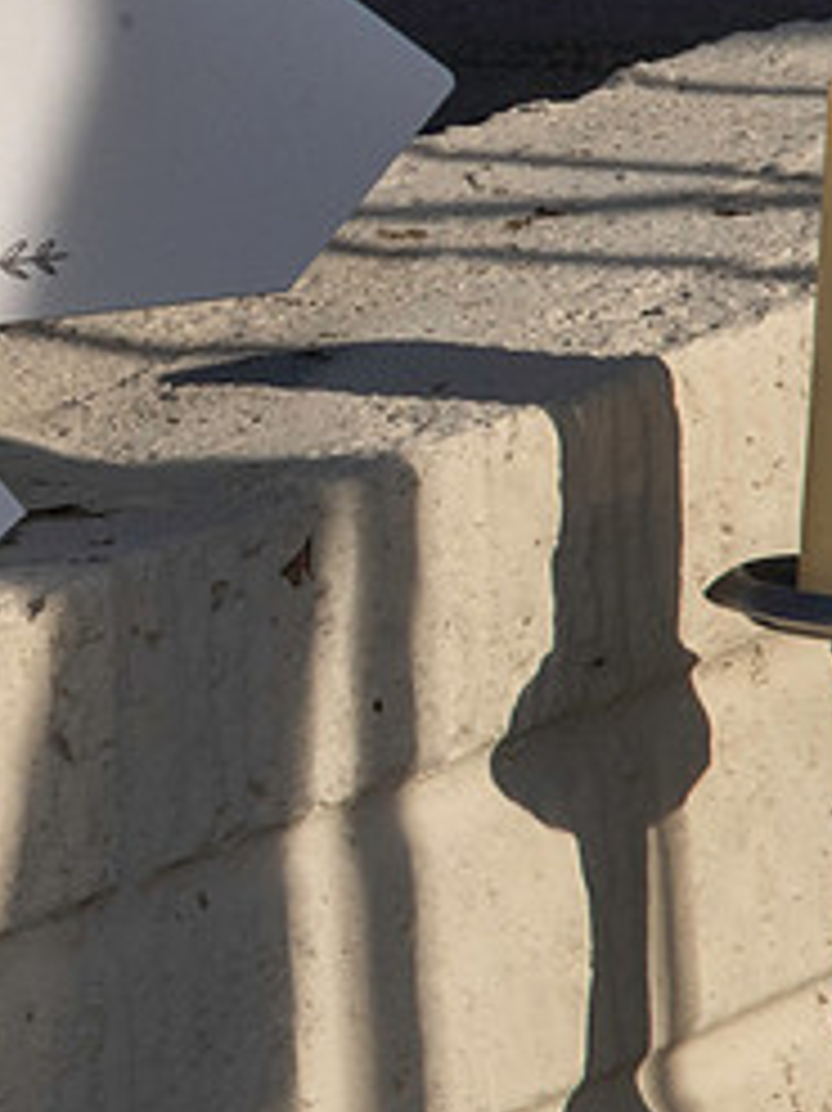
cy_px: 233
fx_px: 12766
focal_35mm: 398
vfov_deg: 5.0
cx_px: -188
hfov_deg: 3.7
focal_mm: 80
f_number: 25
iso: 400
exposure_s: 1/250
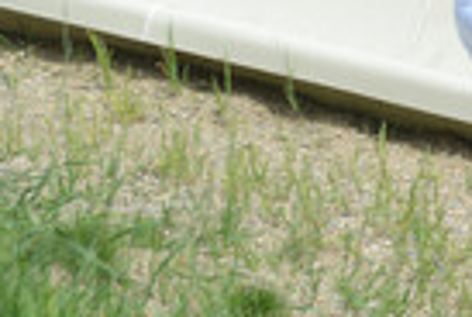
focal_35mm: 569
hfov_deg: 3.6
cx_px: 651
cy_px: 143
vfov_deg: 2.4
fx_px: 7476
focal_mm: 195
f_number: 6.3
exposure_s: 1/640
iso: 250
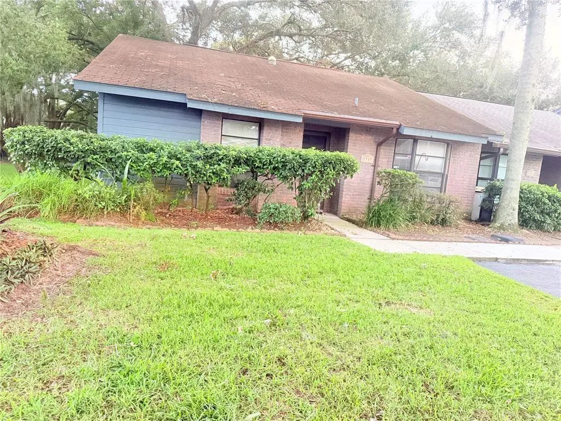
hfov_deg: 71.6
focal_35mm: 24
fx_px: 389
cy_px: 210
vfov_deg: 56.8
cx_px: 280
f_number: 1.78
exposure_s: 1/55
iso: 800
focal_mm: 6.76
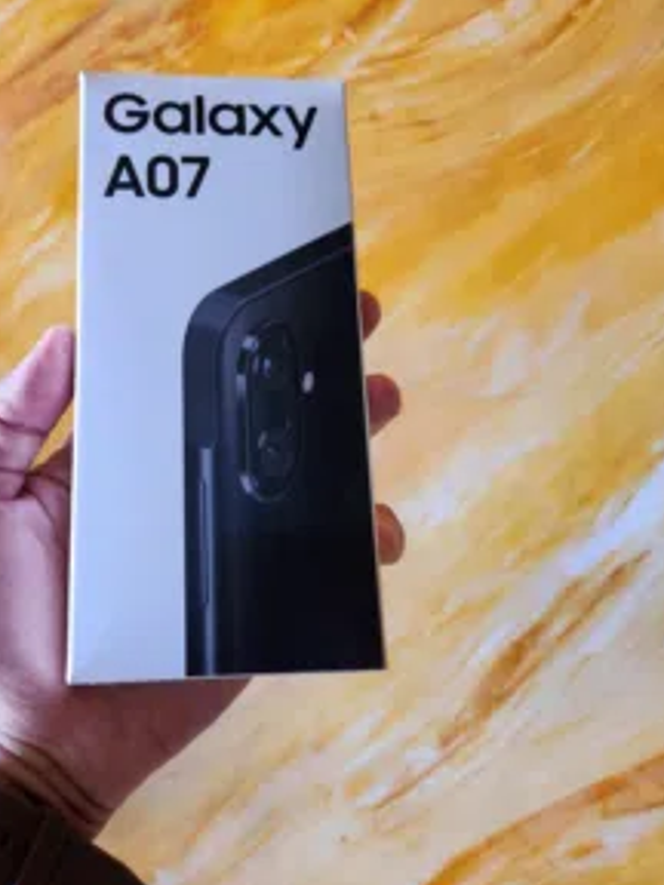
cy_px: 341
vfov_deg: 56.2
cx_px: 240
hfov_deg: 43.7
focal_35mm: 32
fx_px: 818
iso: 160
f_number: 1.8
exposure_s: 1/100
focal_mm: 5.4
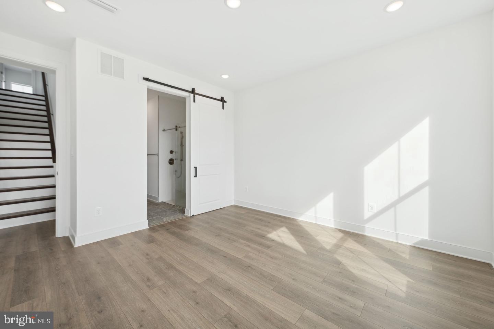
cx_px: 247
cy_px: 164
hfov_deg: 104.3
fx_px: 192
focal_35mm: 14
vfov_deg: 81.2
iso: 64
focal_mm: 14
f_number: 8
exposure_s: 1/30
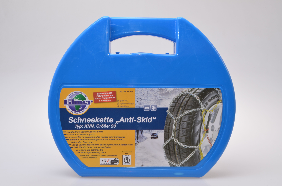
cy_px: 93
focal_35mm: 52
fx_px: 410
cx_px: 141
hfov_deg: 37.9
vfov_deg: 25.6
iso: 100
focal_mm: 35
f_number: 20
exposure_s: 1/60
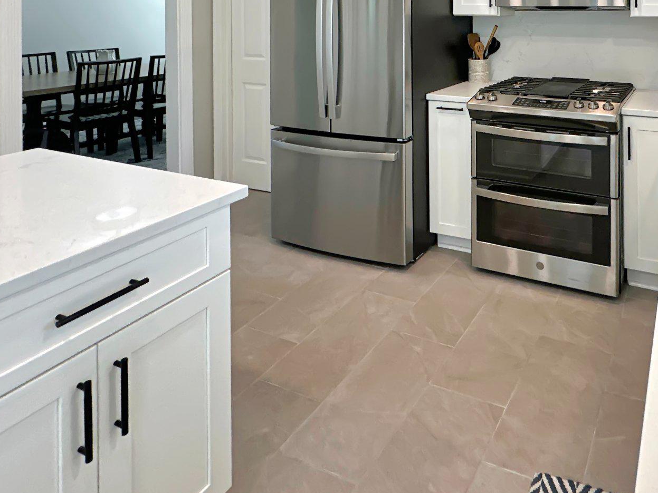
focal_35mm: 23
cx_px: 443
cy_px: 138
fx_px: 437
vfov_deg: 56.6
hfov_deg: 71.6
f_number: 2.2
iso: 200
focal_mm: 2.22
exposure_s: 1/120
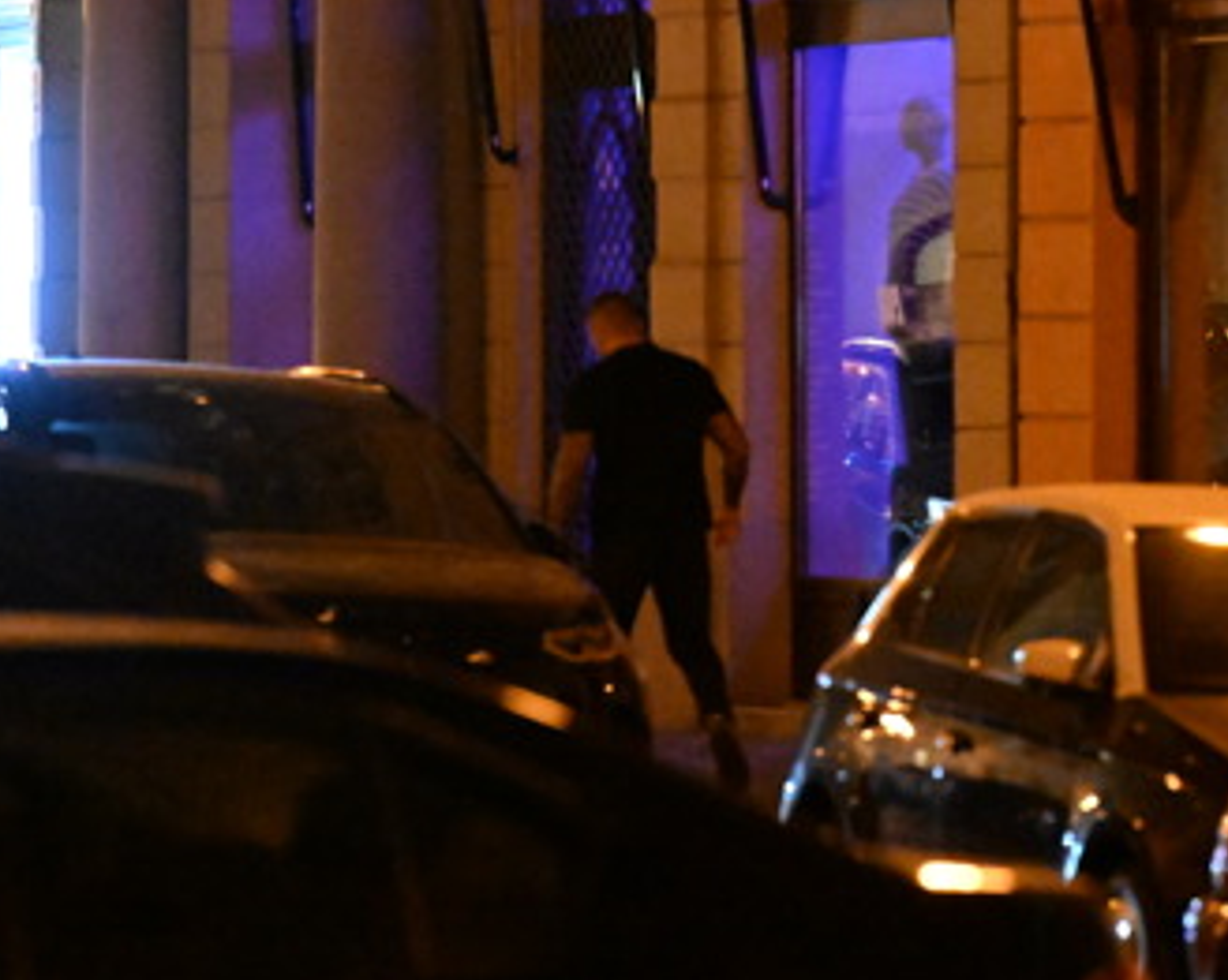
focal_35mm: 395
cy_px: 617
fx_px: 14347
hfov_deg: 4.9
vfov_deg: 3.9
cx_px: 573
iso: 25600
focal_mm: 200
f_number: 5
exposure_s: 1/40
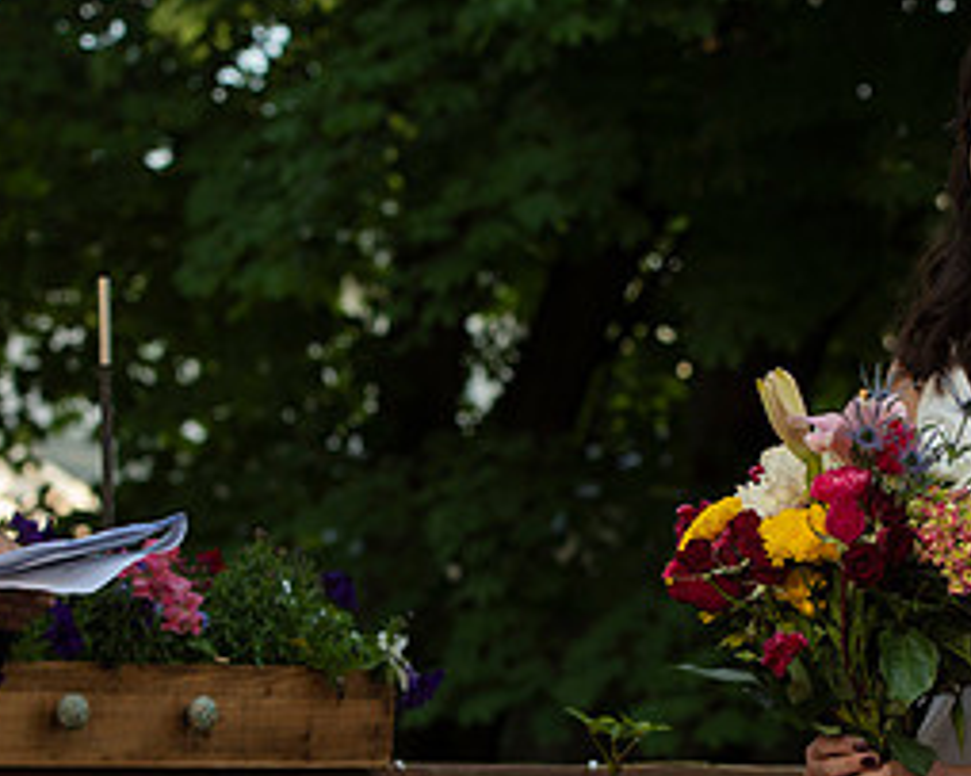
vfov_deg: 10.3
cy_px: 552
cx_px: 772
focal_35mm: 150
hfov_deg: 12.8
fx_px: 4309
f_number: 4
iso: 100
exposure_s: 1/200
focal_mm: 70
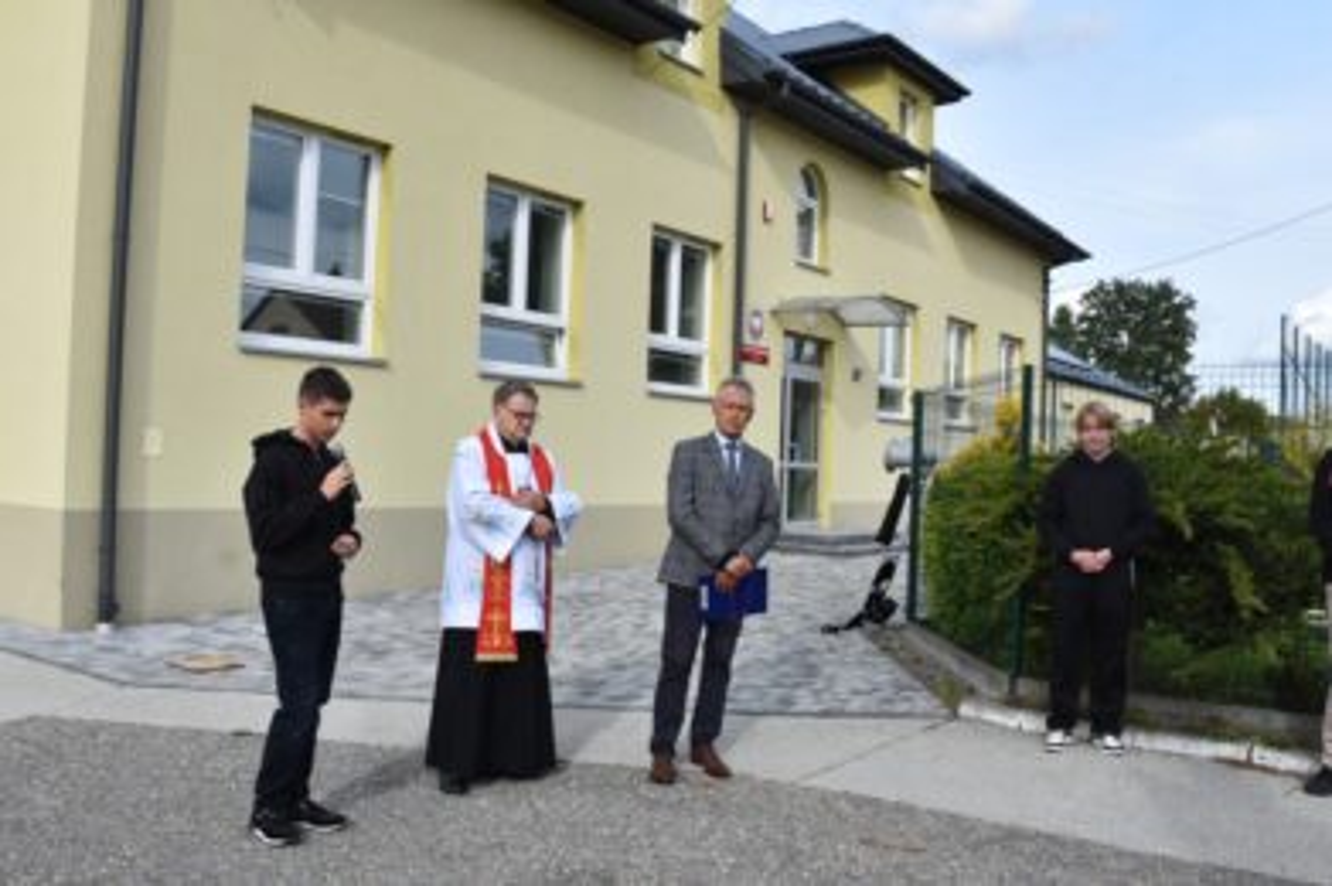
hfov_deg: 67.4
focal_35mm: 27
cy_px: 443
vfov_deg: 47.9
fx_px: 998
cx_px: 666
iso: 200
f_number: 9
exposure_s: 1/320
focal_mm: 18
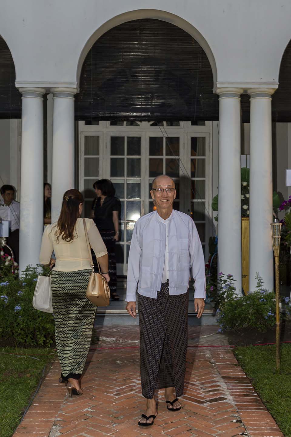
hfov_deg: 33.4
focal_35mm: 40
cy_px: 218
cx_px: 146
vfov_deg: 48.5
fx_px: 485
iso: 400
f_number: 4
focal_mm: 40
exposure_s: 1/60
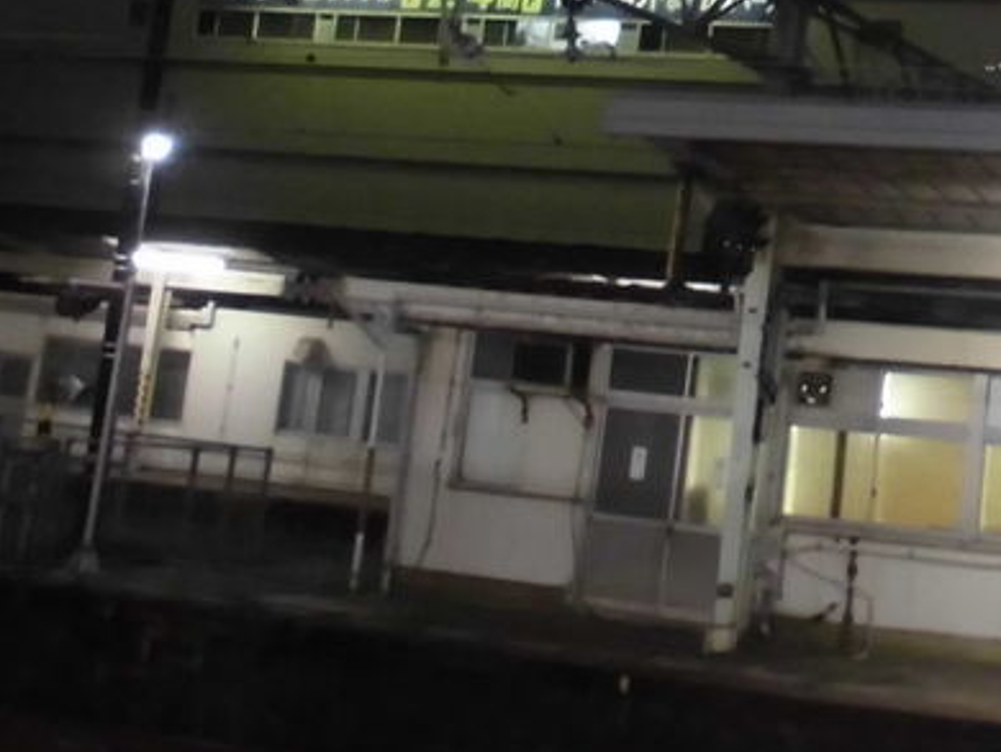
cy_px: -216
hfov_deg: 23.2
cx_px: 1045
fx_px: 2315
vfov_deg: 17.4
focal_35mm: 80
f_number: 3.5
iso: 400
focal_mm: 4.6
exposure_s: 1/8
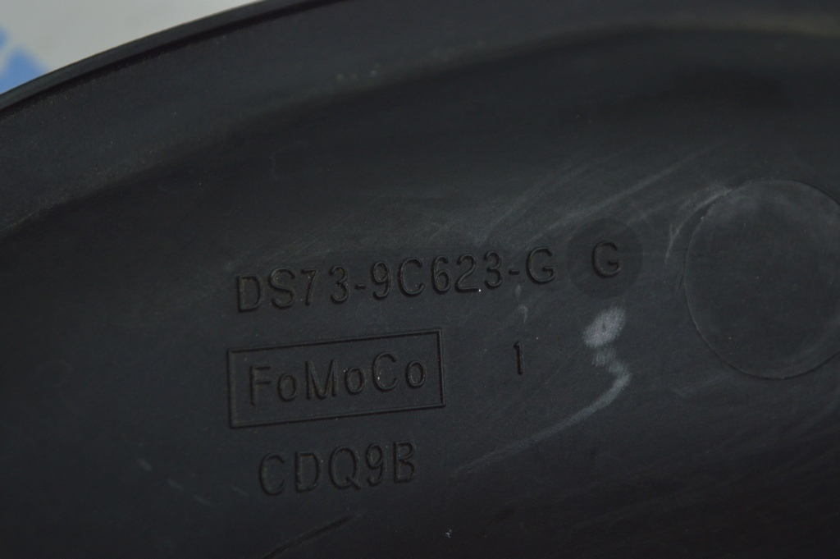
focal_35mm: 82
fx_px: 1923
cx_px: 420
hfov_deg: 24.6
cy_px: 280
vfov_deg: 16.5
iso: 400
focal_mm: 55
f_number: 5.6
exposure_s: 1/60
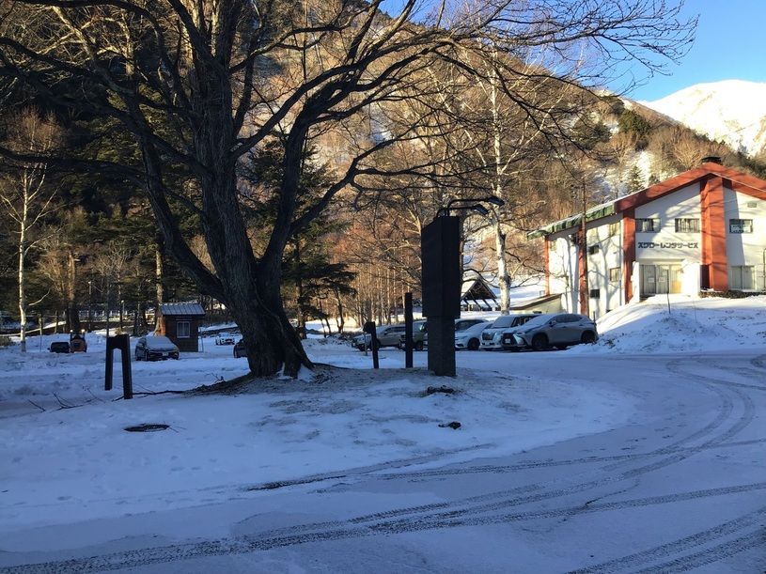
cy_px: 287
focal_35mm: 31
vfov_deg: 45.4
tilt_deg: +2.8
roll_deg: +0.6
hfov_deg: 58.4
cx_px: 383
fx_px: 686
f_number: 2.4
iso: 25
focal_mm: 3.3
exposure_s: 1/217
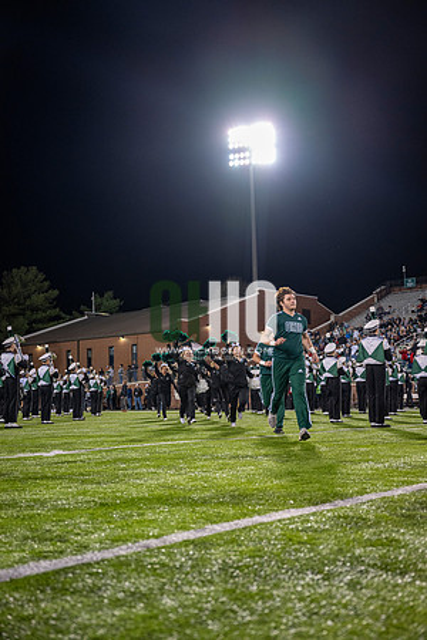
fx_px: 676
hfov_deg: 35.1
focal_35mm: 38
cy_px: 320
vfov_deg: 50.7
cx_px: 214
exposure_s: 1/500
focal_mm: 38
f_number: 3.2
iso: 1250
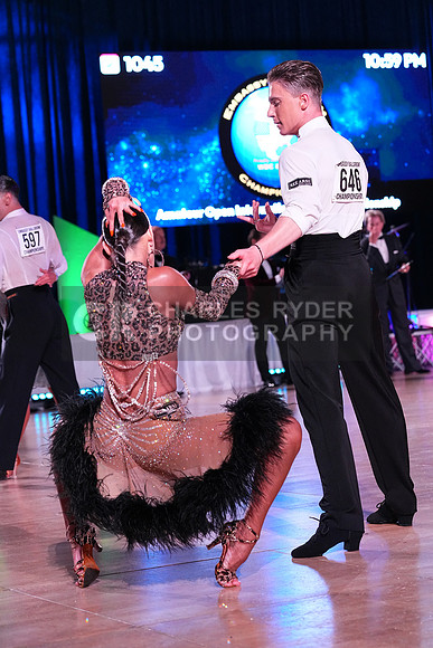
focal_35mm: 92
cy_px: 324
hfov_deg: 14.9
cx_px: 216
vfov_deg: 22.1
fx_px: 1659
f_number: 5
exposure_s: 1/320
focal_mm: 92
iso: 5000
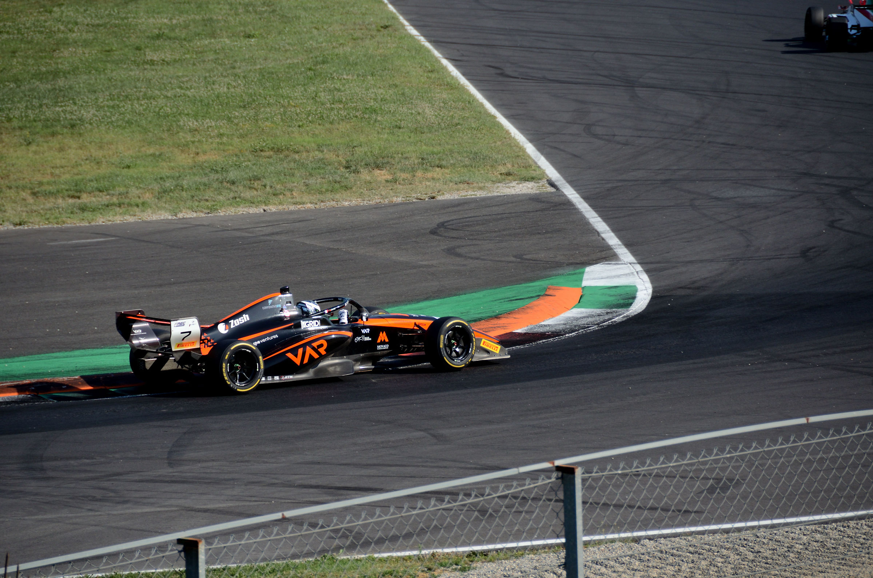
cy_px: 289
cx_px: 436
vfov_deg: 5.4
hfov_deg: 8.1
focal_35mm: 255
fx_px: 6170
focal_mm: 170
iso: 220
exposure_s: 1/1000
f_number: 5.6
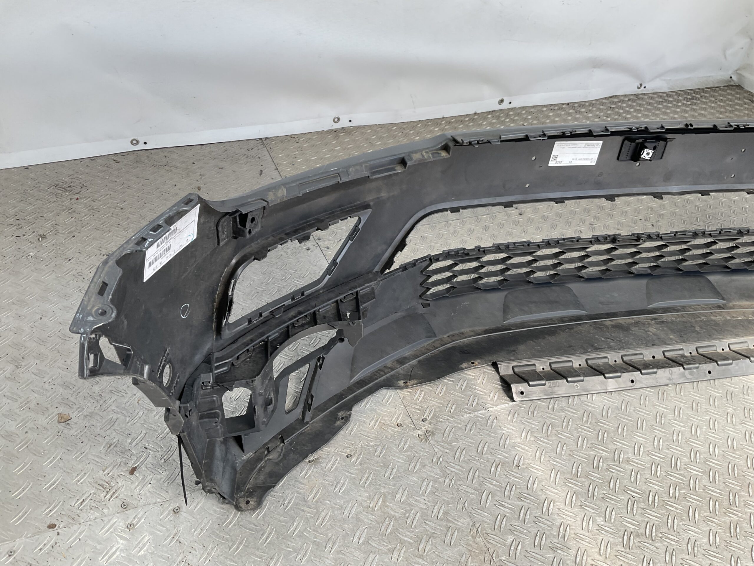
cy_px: 283
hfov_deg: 61.7
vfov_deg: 48.2
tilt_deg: -36.5
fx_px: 632
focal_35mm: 29
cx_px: 377
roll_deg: -10.0
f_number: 1.8
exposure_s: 1/193
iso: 16
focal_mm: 3
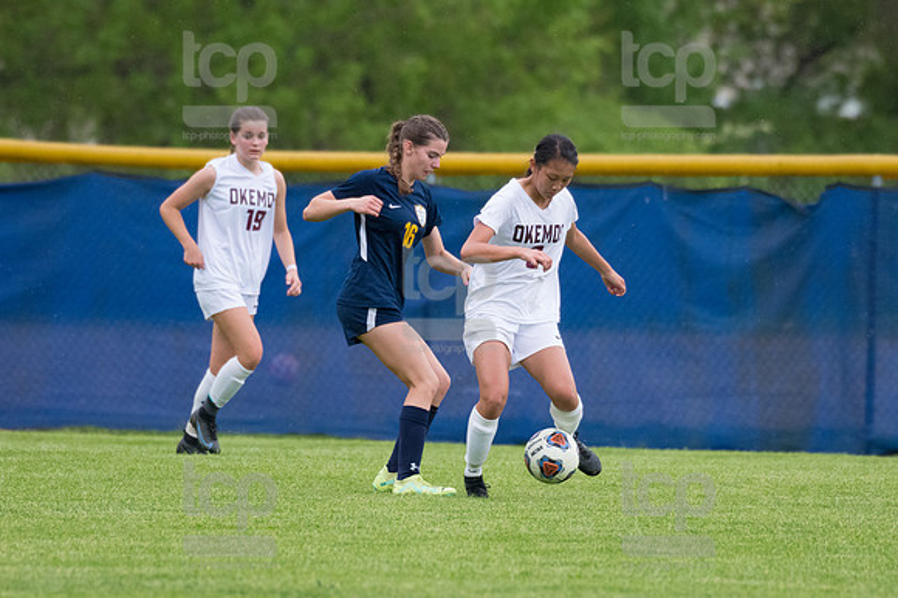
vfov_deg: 2.4
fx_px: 14210
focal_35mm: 570
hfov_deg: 3.6
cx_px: 449
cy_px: 299
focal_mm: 380
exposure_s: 1/1600
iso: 2500
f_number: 5.6
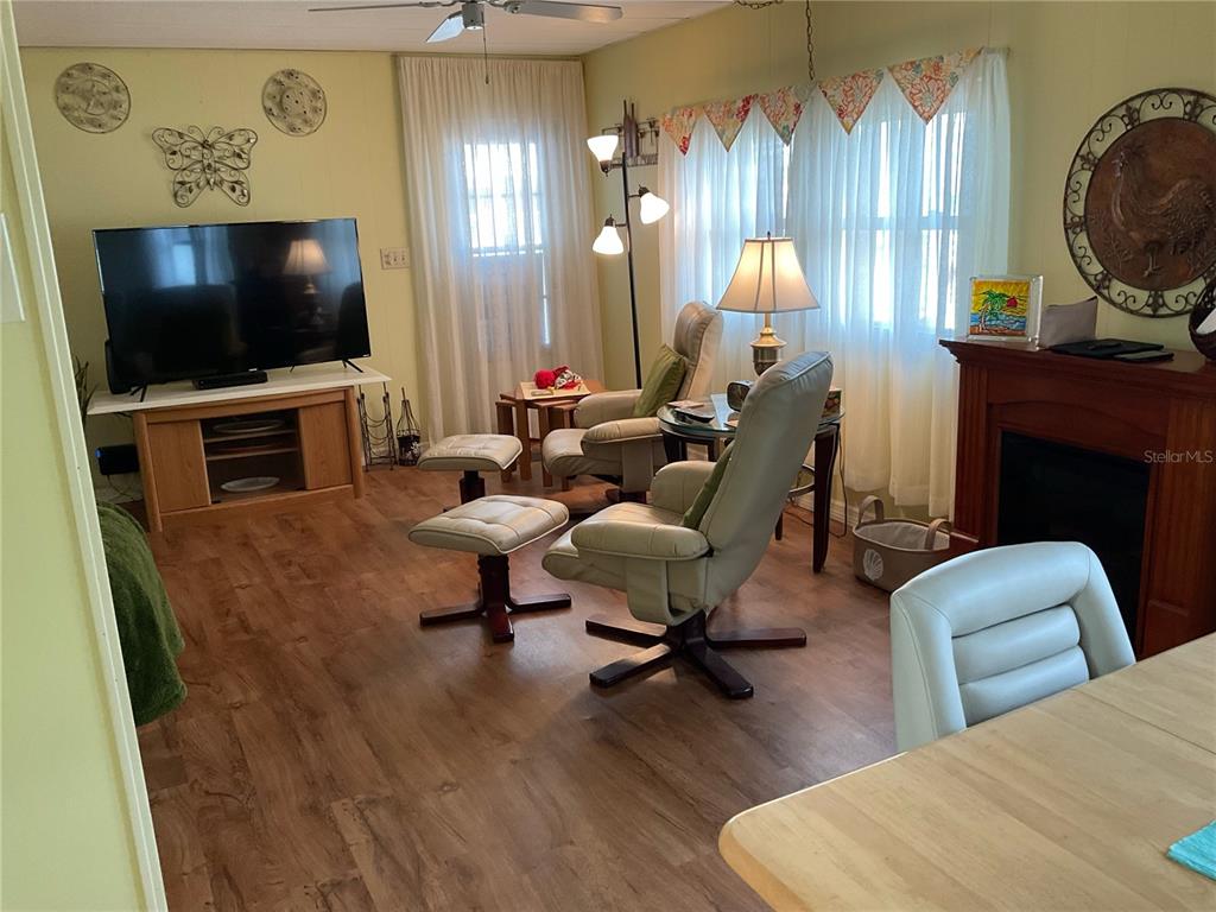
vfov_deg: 48.2
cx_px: 608
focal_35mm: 29
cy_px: 456
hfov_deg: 61.7
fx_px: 1019
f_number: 1.8
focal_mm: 3
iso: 64
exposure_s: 1/50
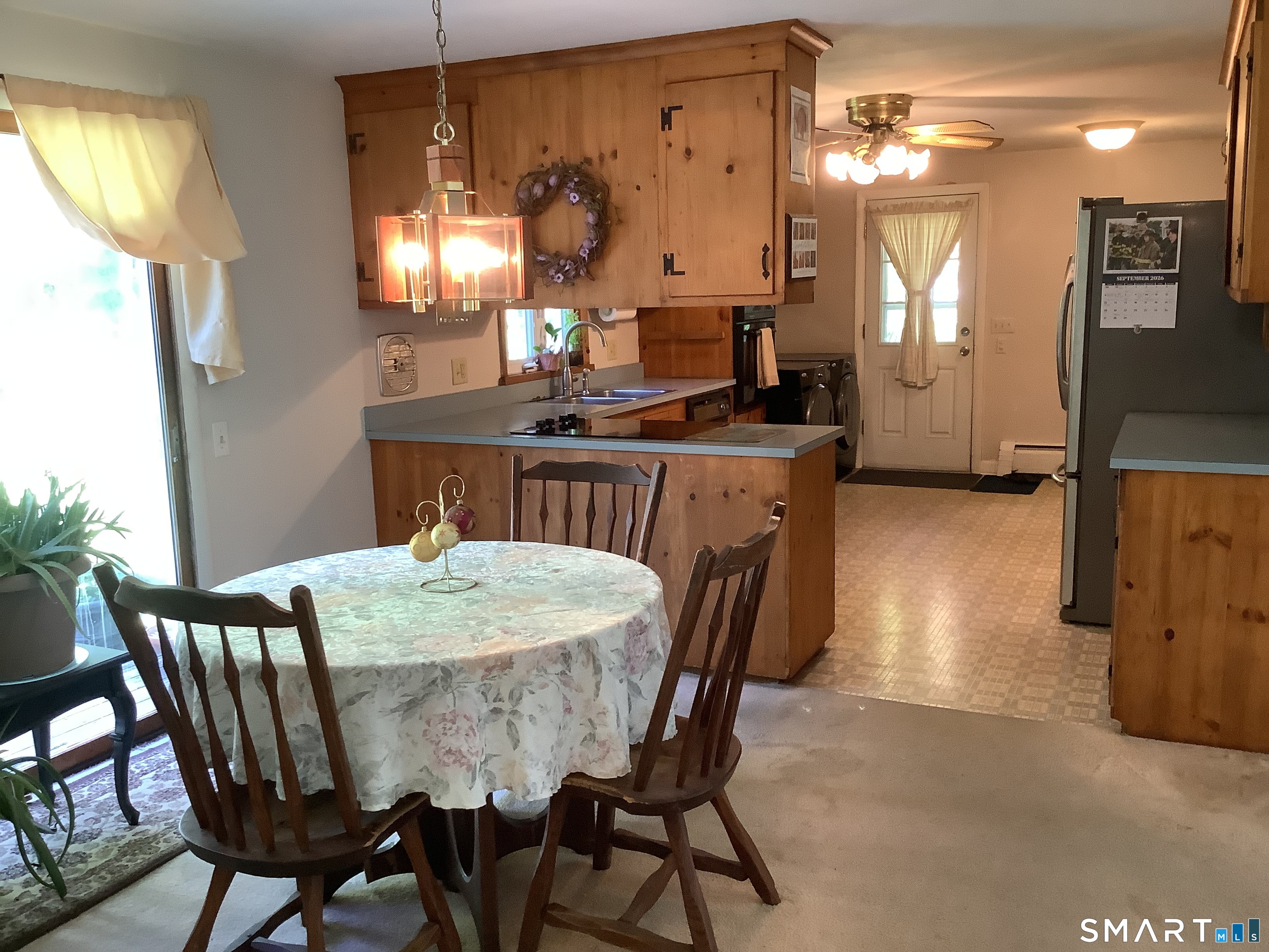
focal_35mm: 31
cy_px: 476
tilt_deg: -10.0
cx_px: 634
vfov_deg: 45.4
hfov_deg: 58.4
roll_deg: +2.5
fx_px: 1136
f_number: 2.4
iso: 200
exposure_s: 1/60
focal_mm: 3.3
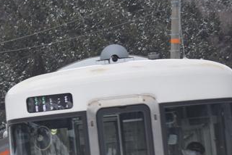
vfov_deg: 2.5
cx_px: -139
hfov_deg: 3.7
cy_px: 105
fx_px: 3615
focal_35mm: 561
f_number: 4.5
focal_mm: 100
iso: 200
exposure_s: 1/500
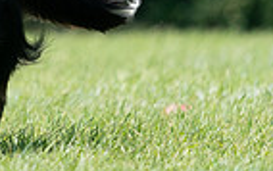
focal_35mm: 1581
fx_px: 11772
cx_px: -63
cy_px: -70
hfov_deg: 1.3
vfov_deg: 0.8
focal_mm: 379
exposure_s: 1/4000
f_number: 6.3
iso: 1600
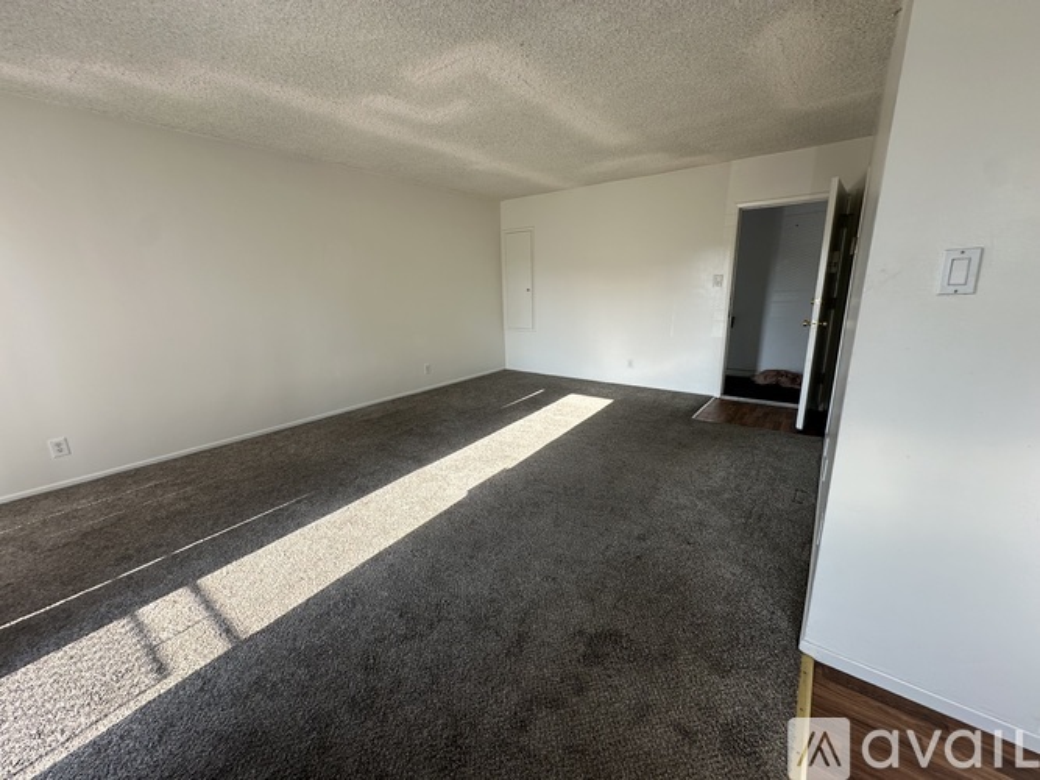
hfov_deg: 102.1
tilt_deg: -13.6
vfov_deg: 85.7
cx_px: 520
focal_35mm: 14
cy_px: 390
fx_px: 421
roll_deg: +1.9
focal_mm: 2.22
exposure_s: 1/99
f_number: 2.2
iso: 40
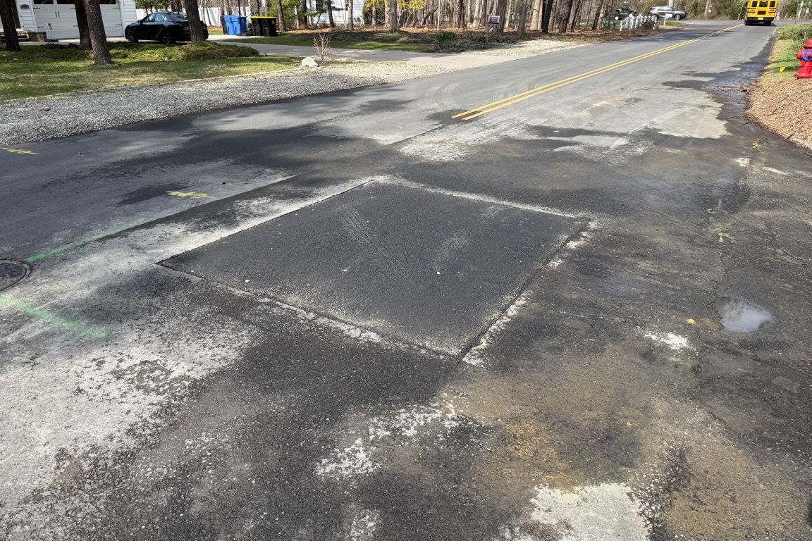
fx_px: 586
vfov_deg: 49.4
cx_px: 393
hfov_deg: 69.4
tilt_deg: -20.6
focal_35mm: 26
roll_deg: +1.7
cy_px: 235
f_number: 1.78
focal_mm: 6.76
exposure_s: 1/2053
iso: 80
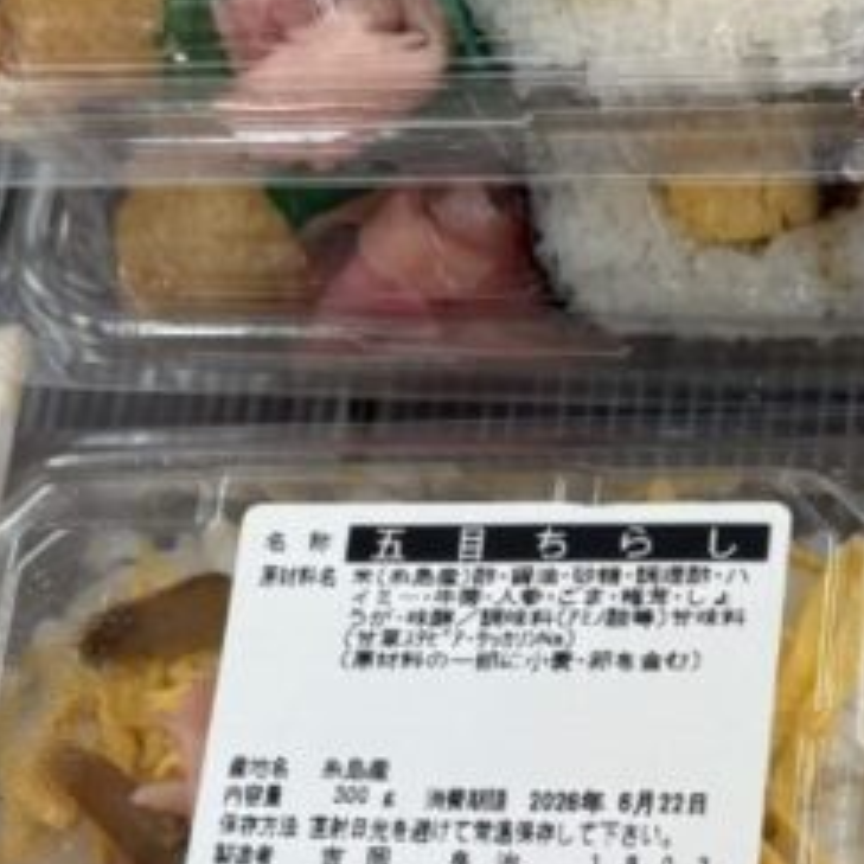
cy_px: 711
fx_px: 2626
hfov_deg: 18.6
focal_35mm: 93
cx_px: 610
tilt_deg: -64.2
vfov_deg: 18.5
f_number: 1.78
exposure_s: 1/120
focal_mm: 6.76
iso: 125
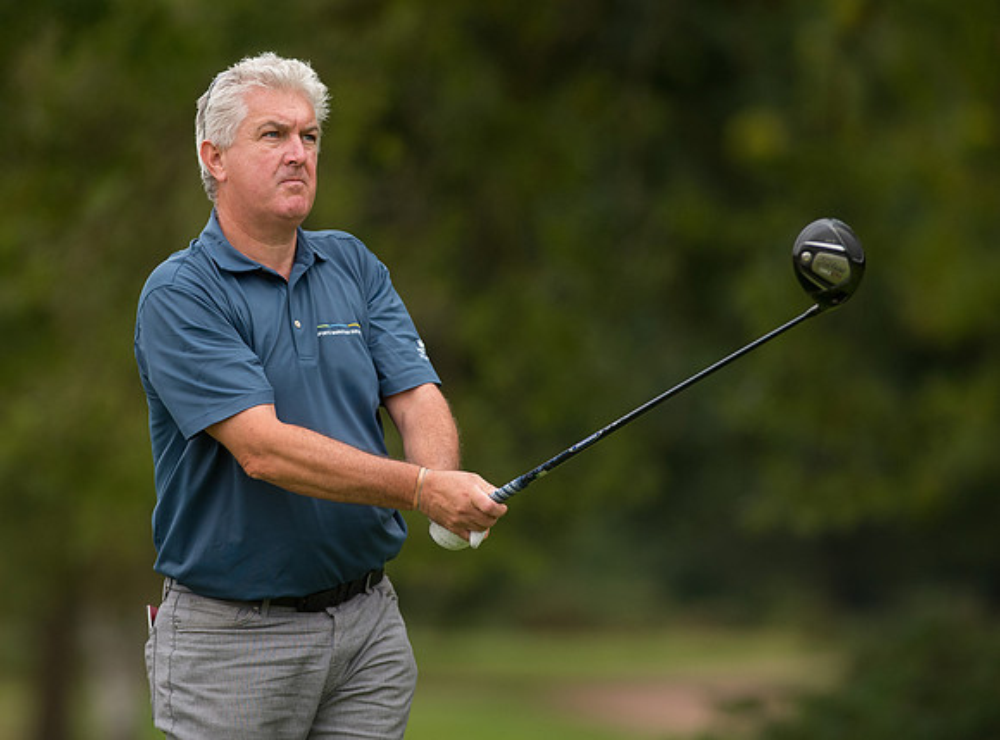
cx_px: 335
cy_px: 311
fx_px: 11332
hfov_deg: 5.1
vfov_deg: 3.7
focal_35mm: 394
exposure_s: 1/2500
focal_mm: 300
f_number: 4
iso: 800
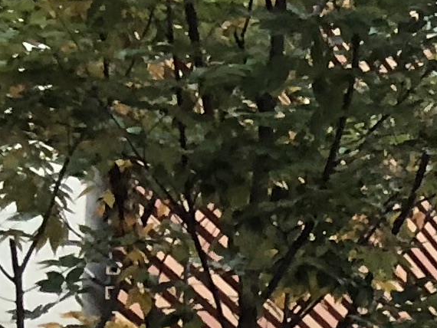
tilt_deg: +4.5
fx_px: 2589
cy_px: 1088
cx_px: 1286
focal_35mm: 205
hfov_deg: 8.3
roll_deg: -0.6
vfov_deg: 6.4
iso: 40
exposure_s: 1/15
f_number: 1.8
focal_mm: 3.99
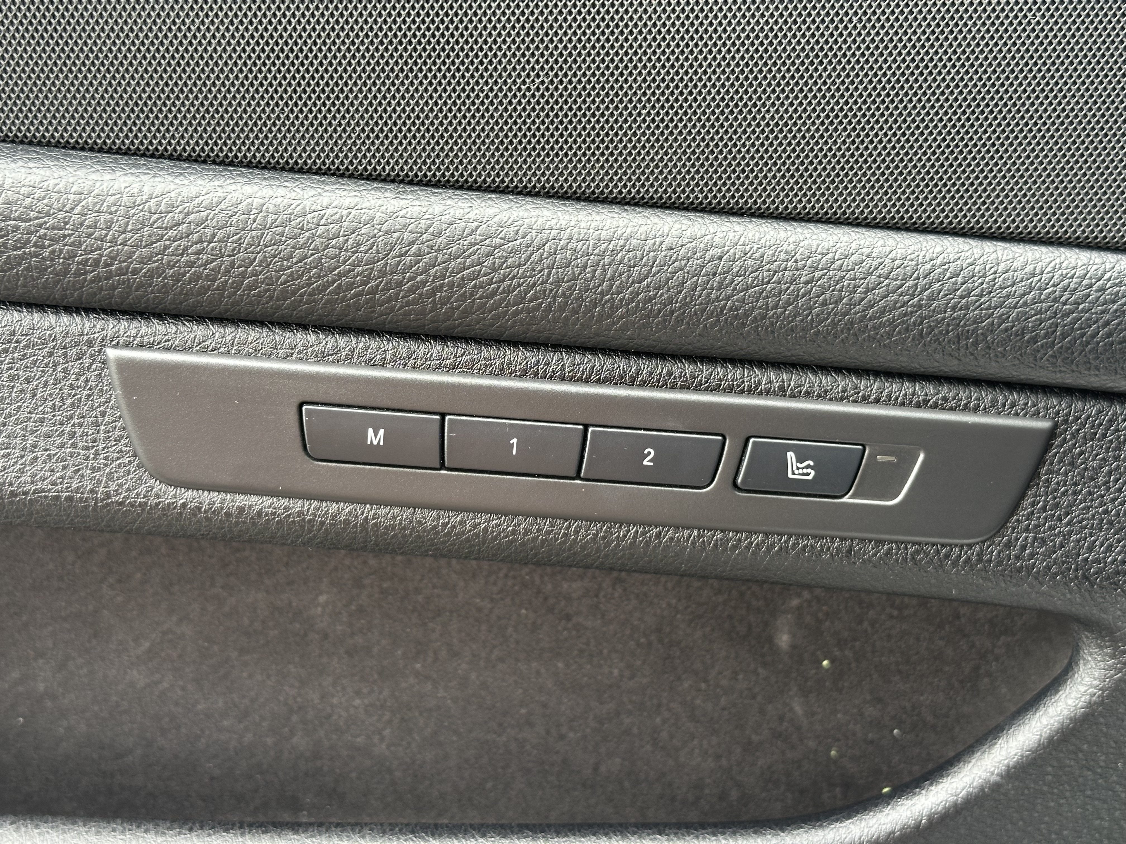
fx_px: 1561
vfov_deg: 30.3
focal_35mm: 48
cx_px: 563
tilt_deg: -20.0
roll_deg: +5.3
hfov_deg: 39.7
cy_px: 422
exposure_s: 1/60
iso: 100
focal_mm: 6.86
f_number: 1.78
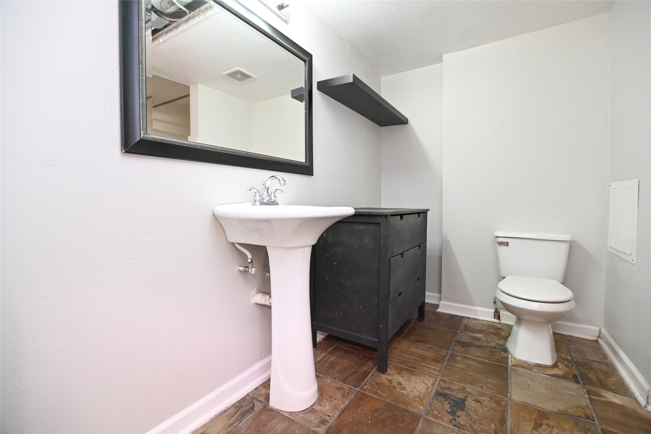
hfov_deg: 100.4
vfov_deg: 77.3
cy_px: 217
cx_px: 326
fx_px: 271
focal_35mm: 15
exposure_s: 1/125
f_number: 3.5
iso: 1400
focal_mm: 10
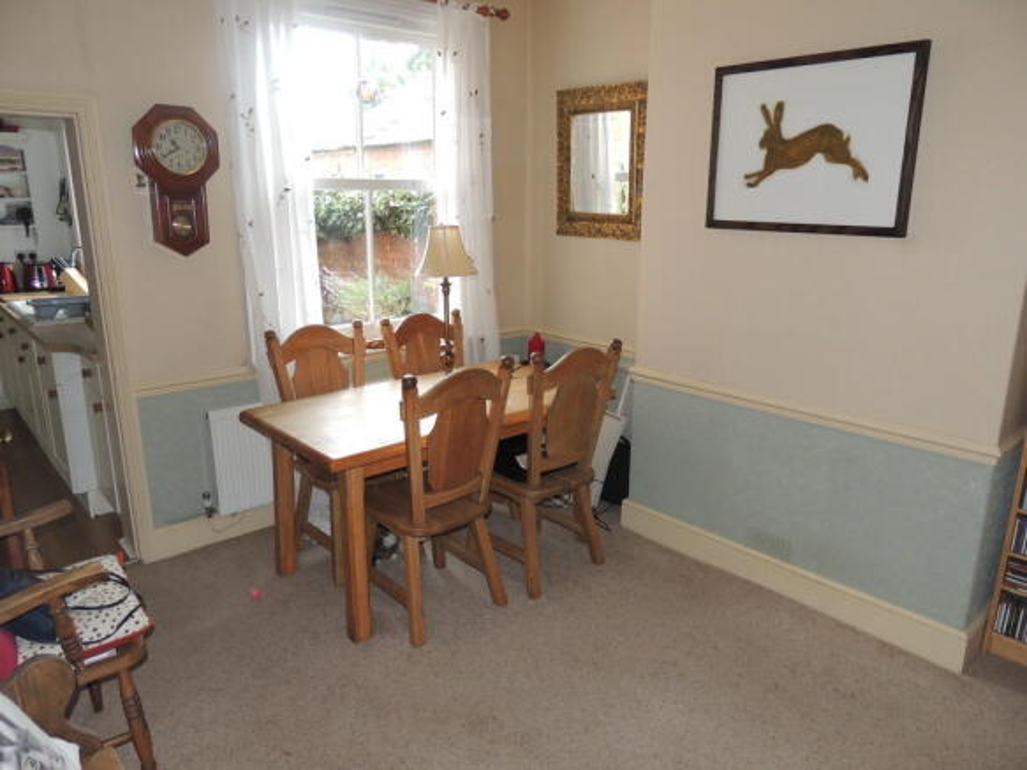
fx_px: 712
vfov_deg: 56.8
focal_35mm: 24
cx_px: 514
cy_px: 385
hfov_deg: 71.6
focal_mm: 4.3
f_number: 3
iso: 200
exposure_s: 1/30
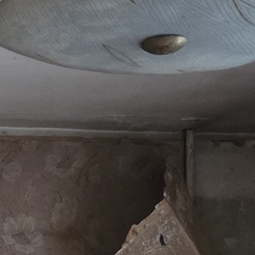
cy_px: 526
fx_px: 1142
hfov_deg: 11.8
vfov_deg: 11.4
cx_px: -200
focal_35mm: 137
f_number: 1.8
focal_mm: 5.4
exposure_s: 1/50
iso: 1600
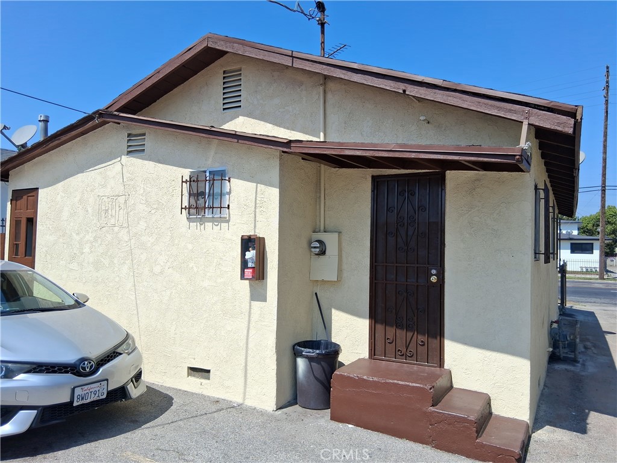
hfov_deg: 67.3
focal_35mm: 26
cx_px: 308
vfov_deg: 53.1
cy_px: 232
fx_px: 463
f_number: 1.8
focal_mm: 3.98
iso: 25
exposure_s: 1/796
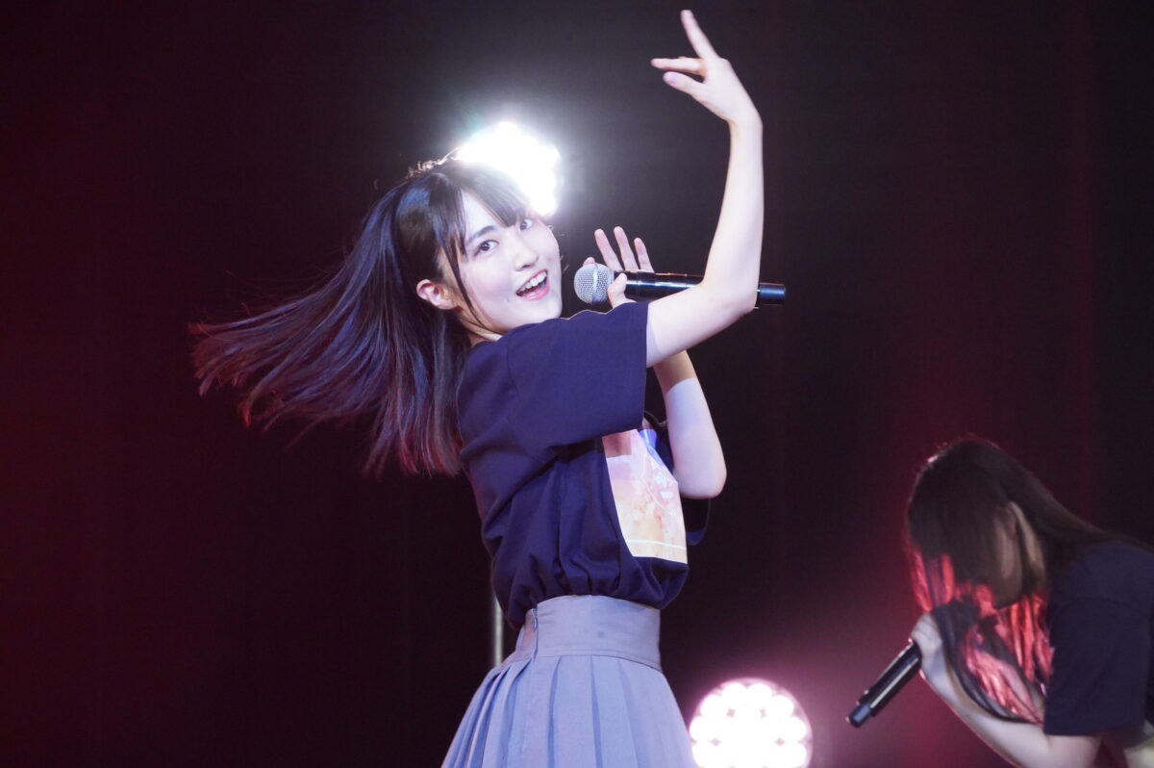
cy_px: 384
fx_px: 9480
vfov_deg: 4.6
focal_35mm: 296
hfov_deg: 7.0
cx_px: 577
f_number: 14
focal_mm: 296
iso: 10000
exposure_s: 1/200
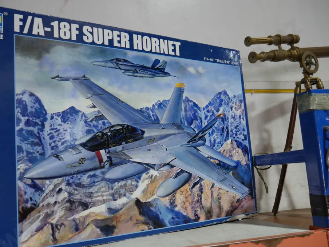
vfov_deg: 41.8
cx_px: 150
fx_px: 323
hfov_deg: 53.9
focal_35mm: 34
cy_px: 136
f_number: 3.6
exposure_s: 1/60
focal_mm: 15
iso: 250
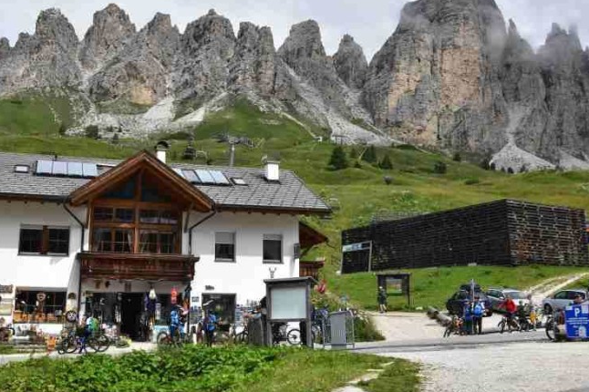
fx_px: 752
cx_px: 261
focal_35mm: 46
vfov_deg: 29.0
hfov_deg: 42.7
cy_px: 129
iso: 360
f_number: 11
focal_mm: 22
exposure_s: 1/500
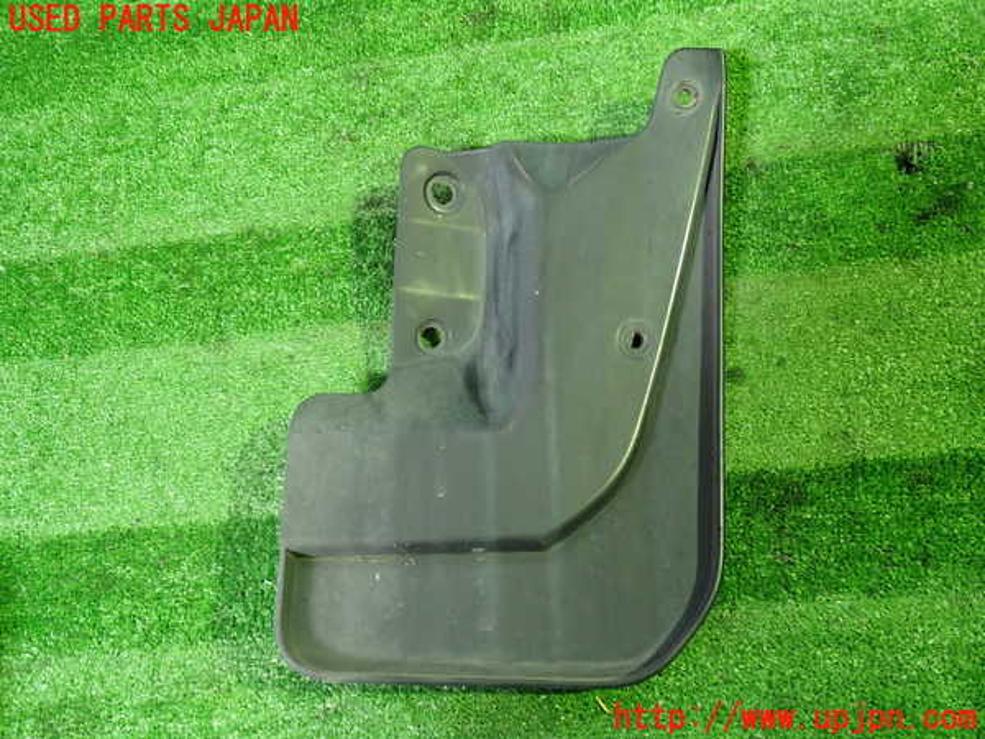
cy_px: 370
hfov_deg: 60.0
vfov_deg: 46.8
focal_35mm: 30
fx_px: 854
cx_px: 492
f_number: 2.3
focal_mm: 5.4
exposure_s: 1/30
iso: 640
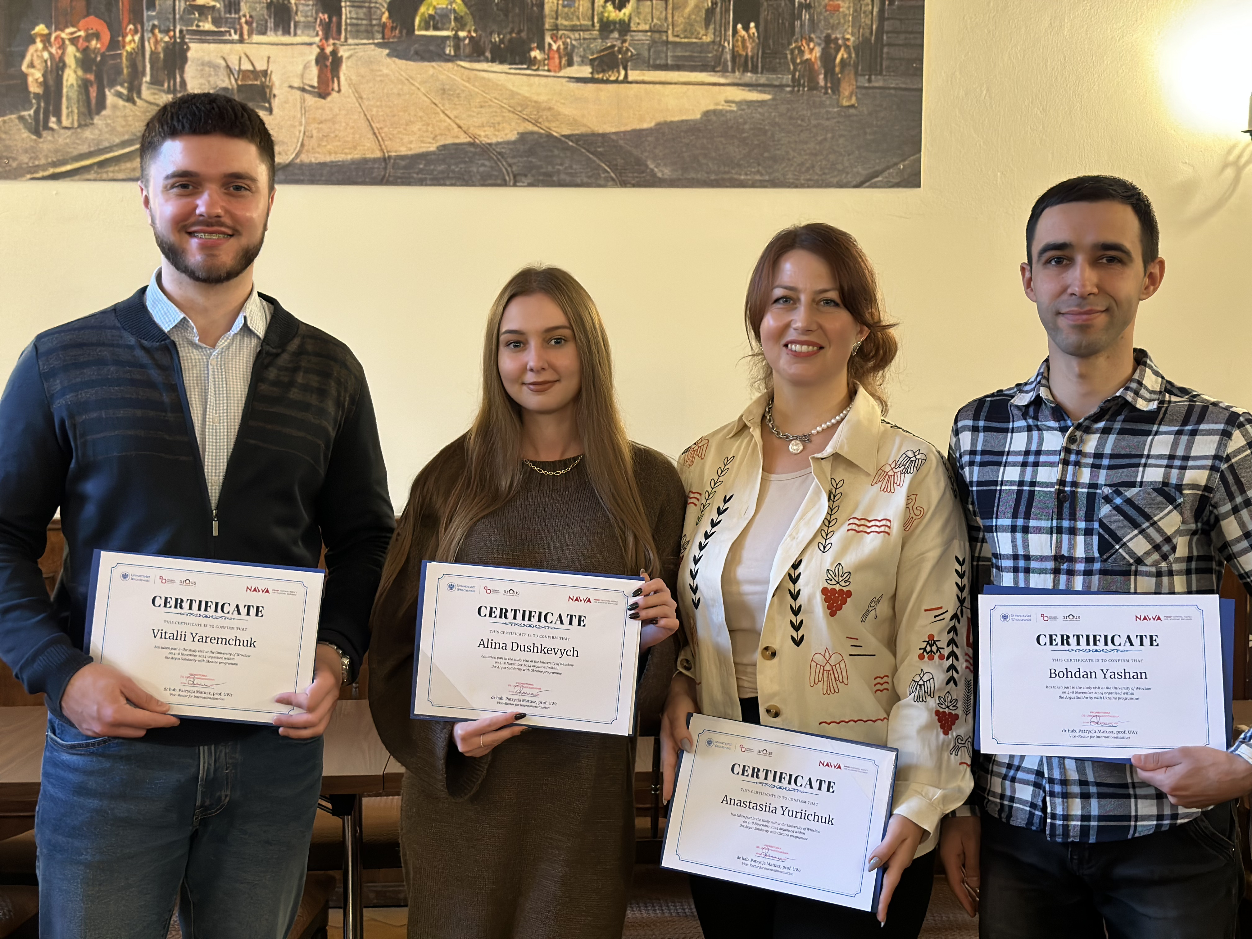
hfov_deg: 39.7
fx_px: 1736
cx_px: 626
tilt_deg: -3.2
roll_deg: -0.1
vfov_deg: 30.3
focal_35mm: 48
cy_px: 470
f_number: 1.78
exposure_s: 1/33
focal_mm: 6.86
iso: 320
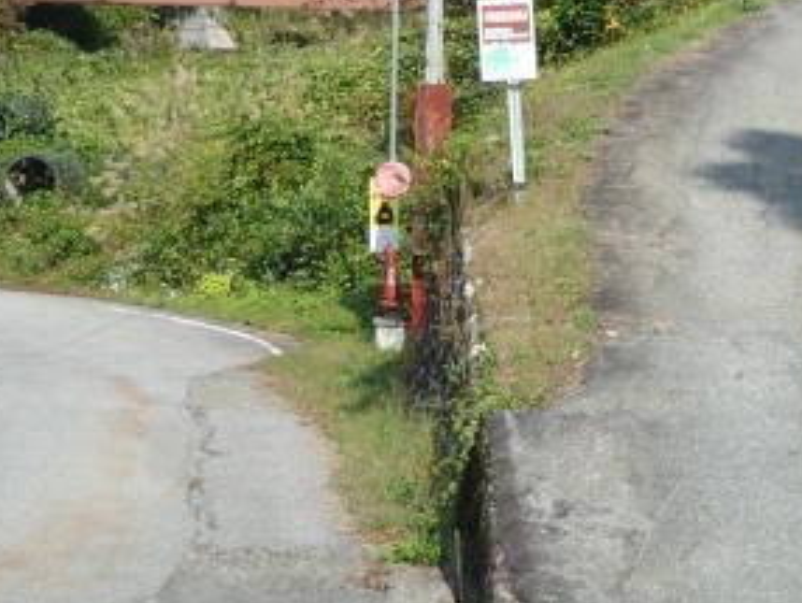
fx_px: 2527
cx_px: 384
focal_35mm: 109
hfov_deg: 18.0
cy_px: 264
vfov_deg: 13.6
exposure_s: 1/320
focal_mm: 11.78
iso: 100
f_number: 5
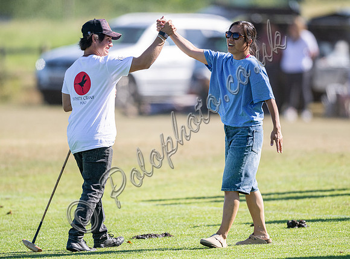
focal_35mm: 555
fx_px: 5586
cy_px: 137
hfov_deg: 3.6
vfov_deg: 2.7
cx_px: 183
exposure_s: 1/5000
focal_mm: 400
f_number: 3.2
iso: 400
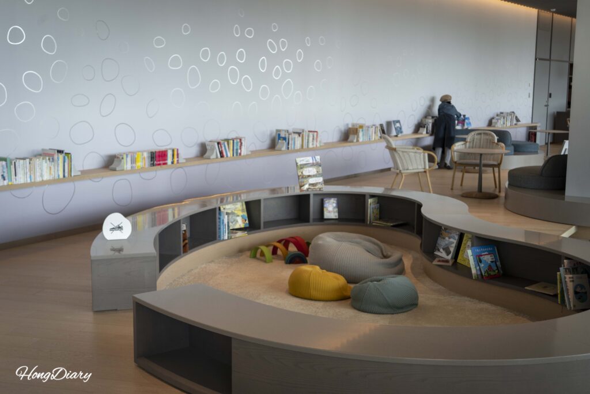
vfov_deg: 29.9
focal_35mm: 45
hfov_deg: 43.6
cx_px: 295
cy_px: 197
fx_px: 738
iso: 800
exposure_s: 1/160
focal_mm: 45
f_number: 5.6
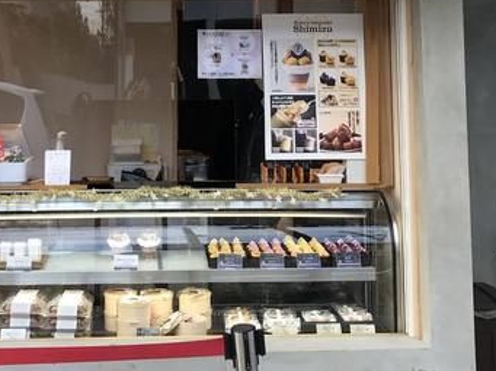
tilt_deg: +5.3
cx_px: 178
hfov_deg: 28.9
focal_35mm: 67
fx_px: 959
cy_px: -18
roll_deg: -0.2
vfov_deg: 21.0
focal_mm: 3.99
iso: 20
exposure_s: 1/192
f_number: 1.8
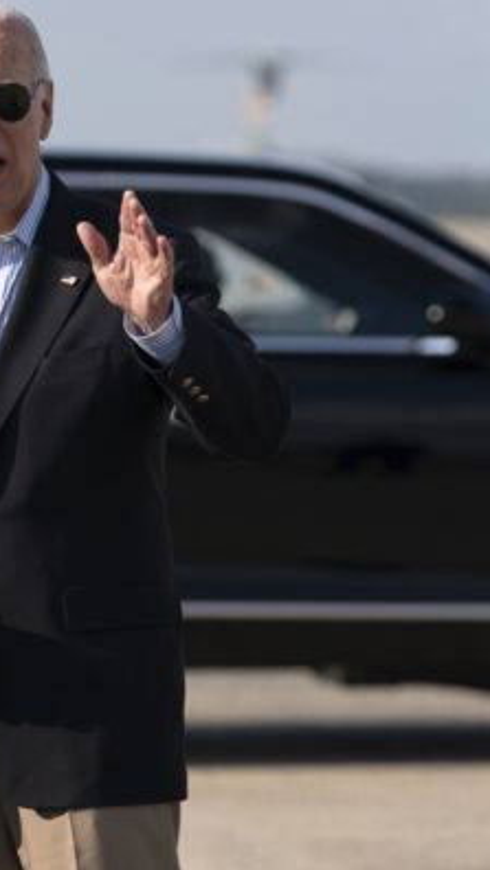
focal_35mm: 292
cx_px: -85
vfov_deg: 7.4
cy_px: 400
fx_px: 6739
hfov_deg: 4.2
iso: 160
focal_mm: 171
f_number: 4.5
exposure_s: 1/1250
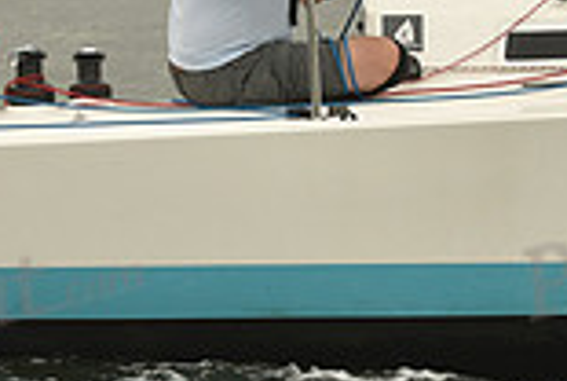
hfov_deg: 6.7
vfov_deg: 4.5
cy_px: 86
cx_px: 337
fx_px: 4829
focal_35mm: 306
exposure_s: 1/1250
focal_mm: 82
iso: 320
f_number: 6.3
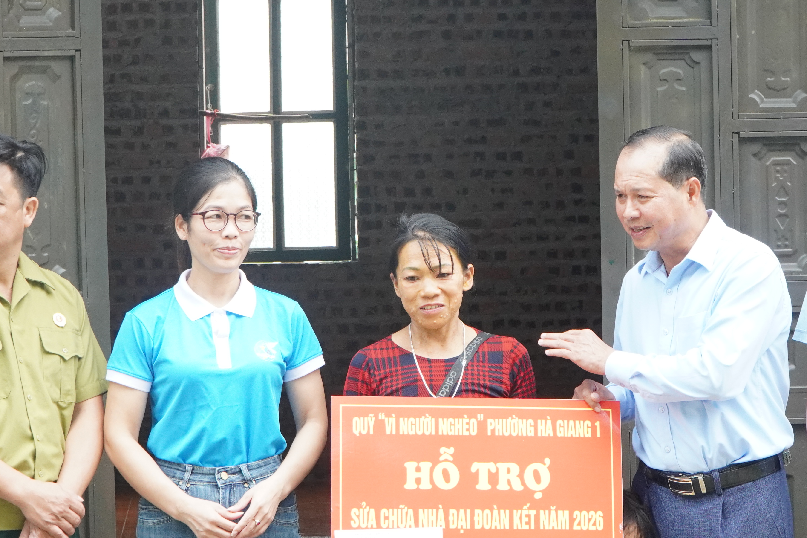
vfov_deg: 10.5
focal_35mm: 131
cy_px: 201
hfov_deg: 15.6
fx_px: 2933
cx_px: 528
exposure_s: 1/320
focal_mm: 51
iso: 1600
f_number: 7.1
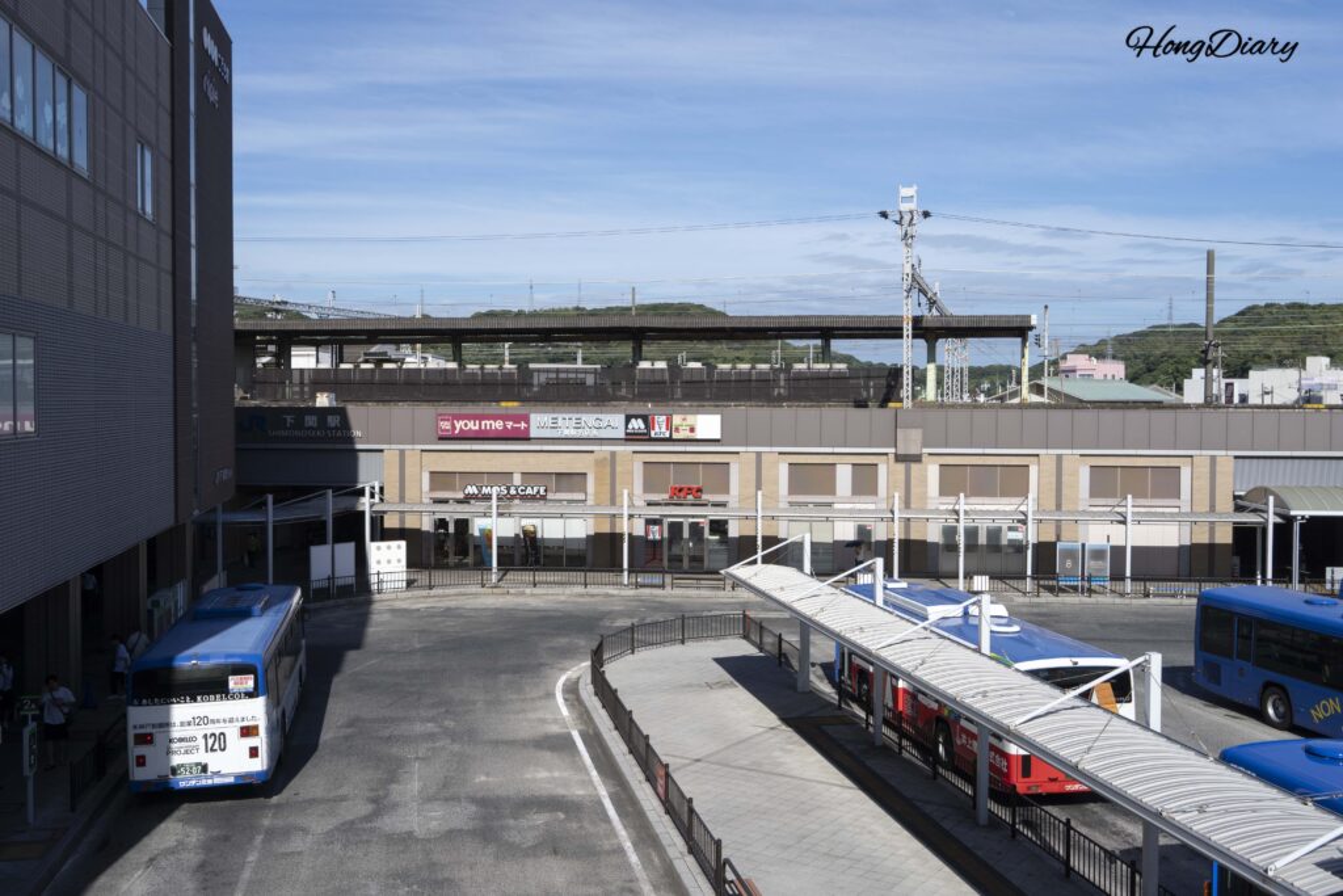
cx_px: 672
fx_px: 1194
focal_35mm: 32
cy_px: 448
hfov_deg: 58.7
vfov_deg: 41.1
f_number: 11
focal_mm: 32
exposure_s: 1/250
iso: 100
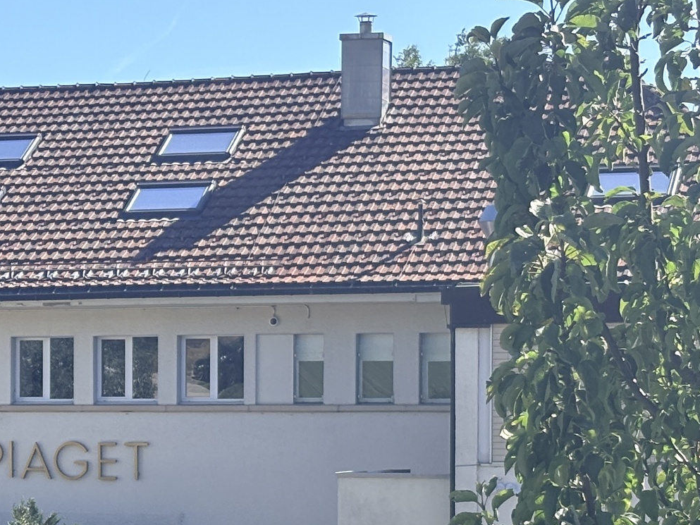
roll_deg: -0.2
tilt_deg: -1.0
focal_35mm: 134
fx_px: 2710
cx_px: 49
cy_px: 425
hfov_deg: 14.5
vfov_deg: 11.0
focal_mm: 5.96
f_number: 1.6
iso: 32
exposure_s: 1/2283
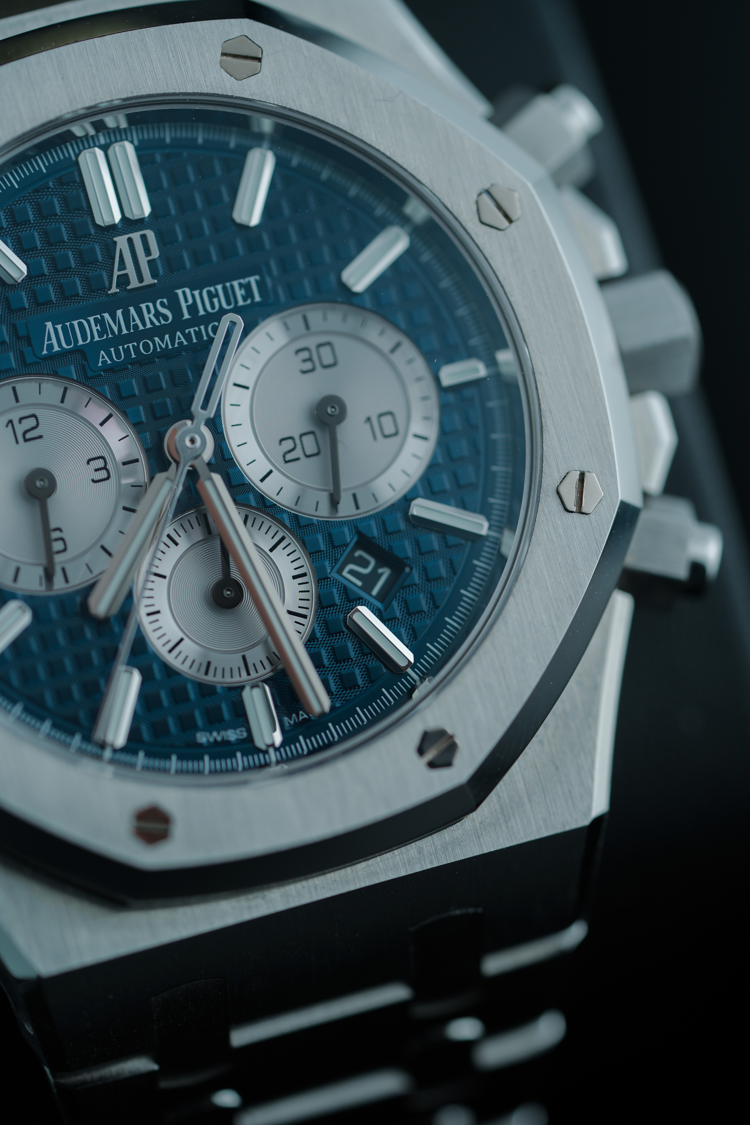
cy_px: 562
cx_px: 375
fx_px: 2812
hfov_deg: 15.2
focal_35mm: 90
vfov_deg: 22.6
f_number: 3.5
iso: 50
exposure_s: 1/100
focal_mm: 90
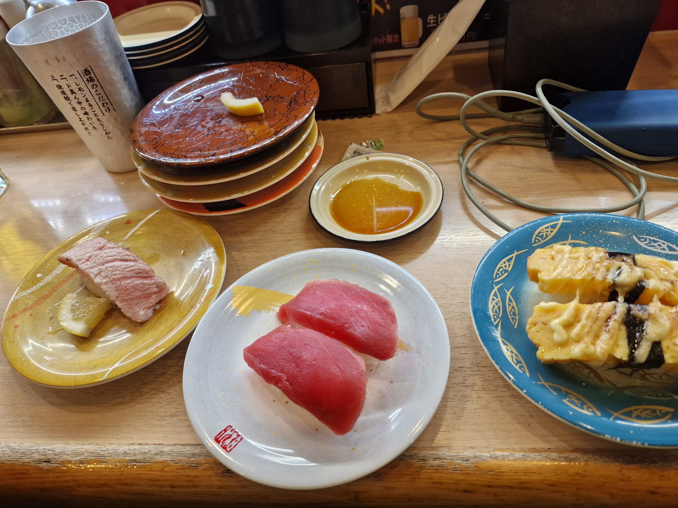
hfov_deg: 73.9
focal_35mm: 23
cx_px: 339
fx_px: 450
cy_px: 254
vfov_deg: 58.9
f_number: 1.8
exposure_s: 1/100
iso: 160
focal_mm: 6.4
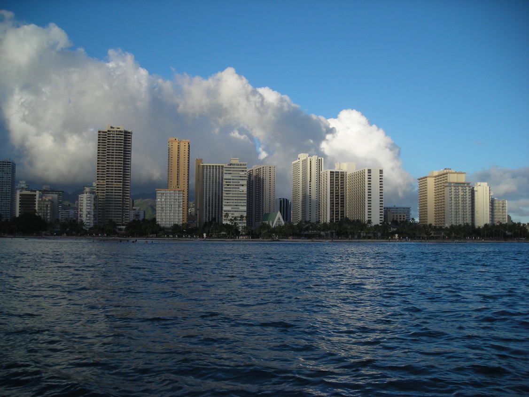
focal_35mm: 38
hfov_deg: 49.0
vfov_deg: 37.7
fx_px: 581
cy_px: 198
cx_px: 264
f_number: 6.4
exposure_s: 1/187
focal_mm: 6.3
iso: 50
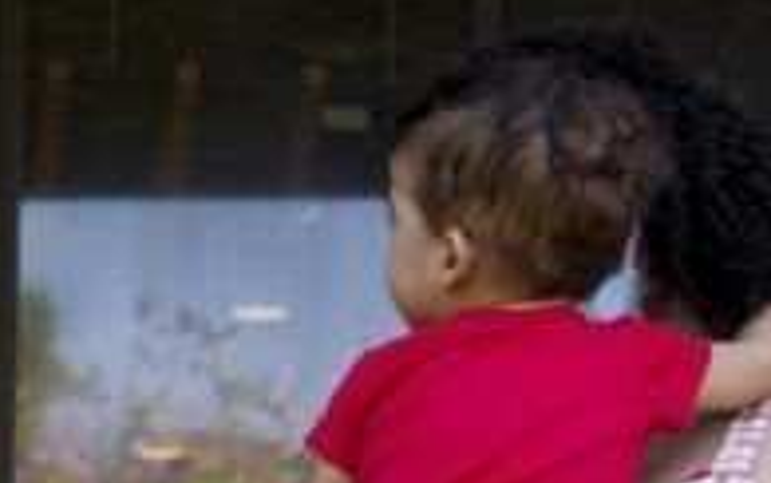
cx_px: -127
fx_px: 3699
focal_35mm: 176
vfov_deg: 7.4
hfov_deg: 11.7
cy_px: 586
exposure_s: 1/320
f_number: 8
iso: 1000
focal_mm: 56
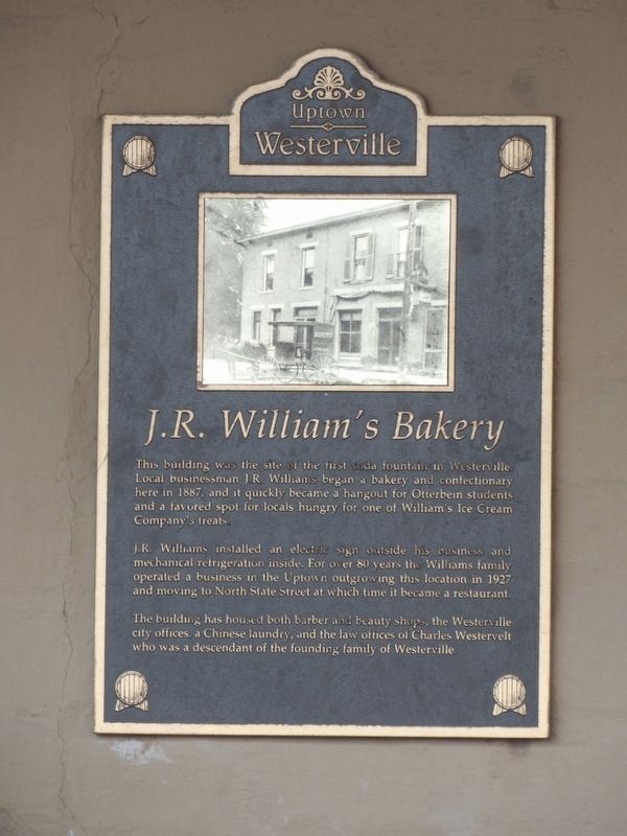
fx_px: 9878
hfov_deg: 3.6
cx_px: 314
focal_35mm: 409
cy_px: 418
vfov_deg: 4.8
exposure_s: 1/50
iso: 220
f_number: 4.2
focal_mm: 73.3
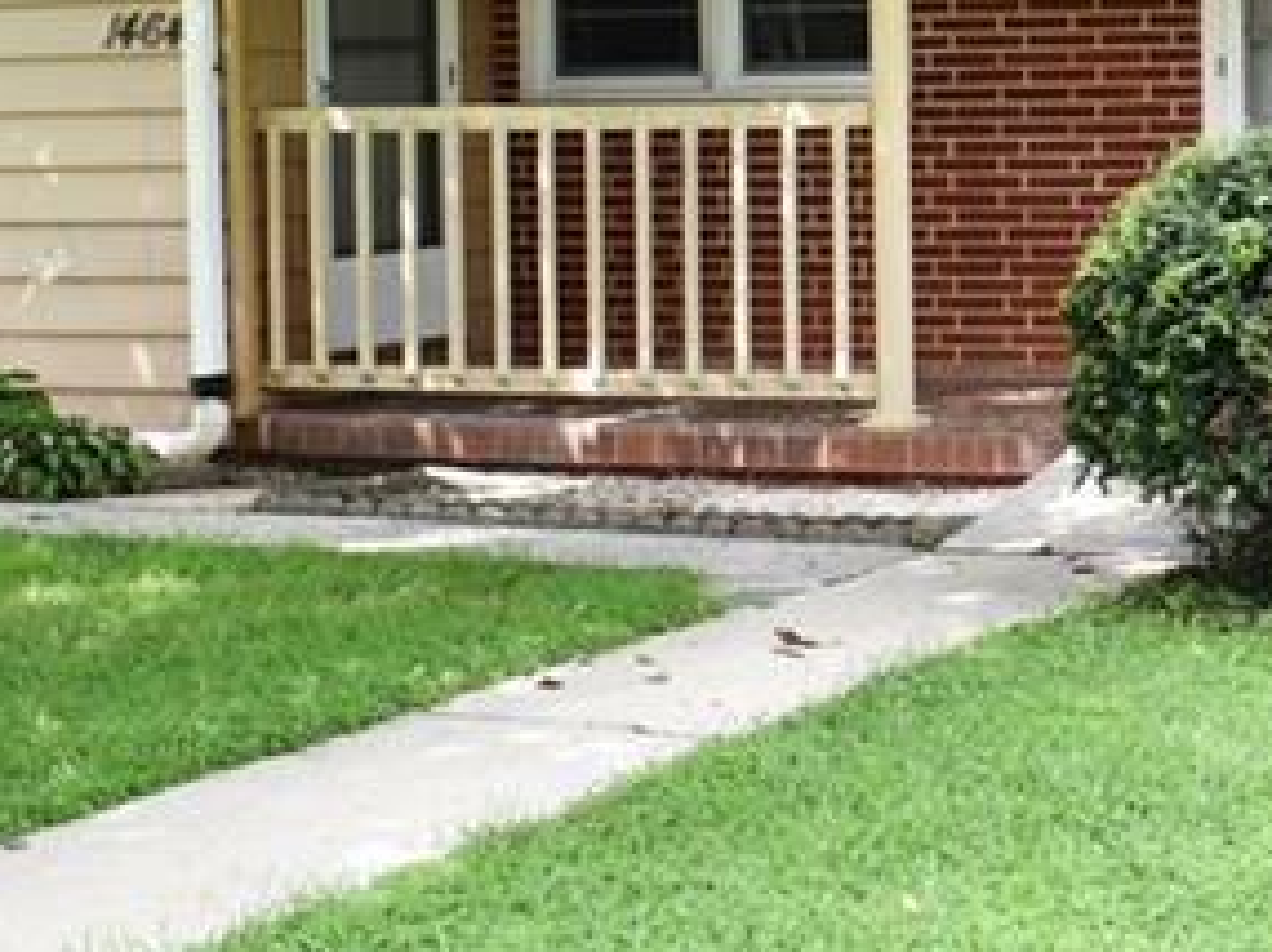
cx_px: 1410
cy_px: 58
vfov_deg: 15.6
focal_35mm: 93
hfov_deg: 20.1
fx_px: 3415
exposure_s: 1/100
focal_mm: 18
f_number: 4.5
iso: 100
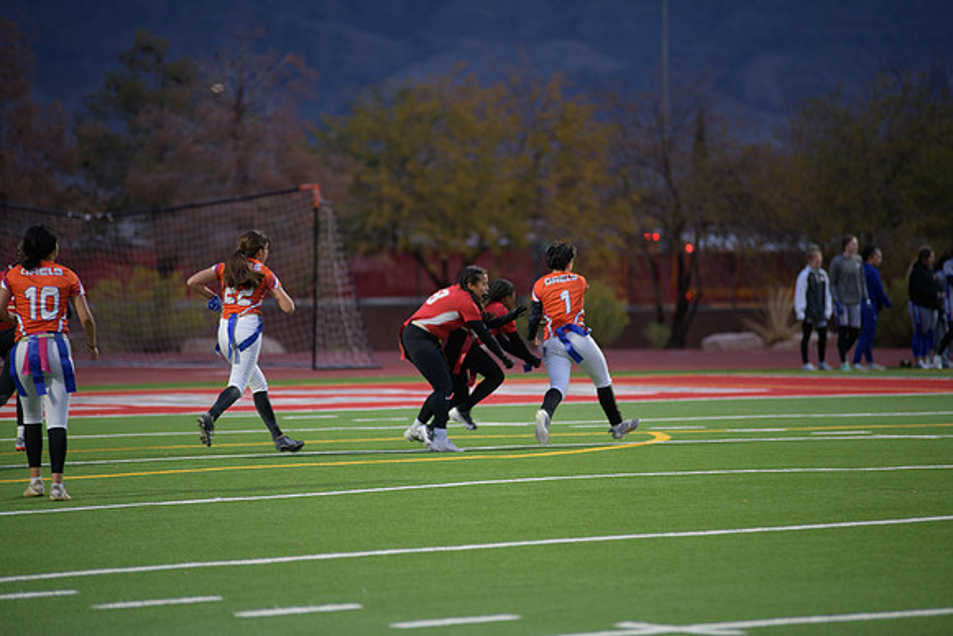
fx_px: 5295
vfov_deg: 6.9
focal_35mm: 200
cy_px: 318
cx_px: 476
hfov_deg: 10.3
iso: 640
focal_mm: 200
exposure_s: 1/200
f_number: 2.8
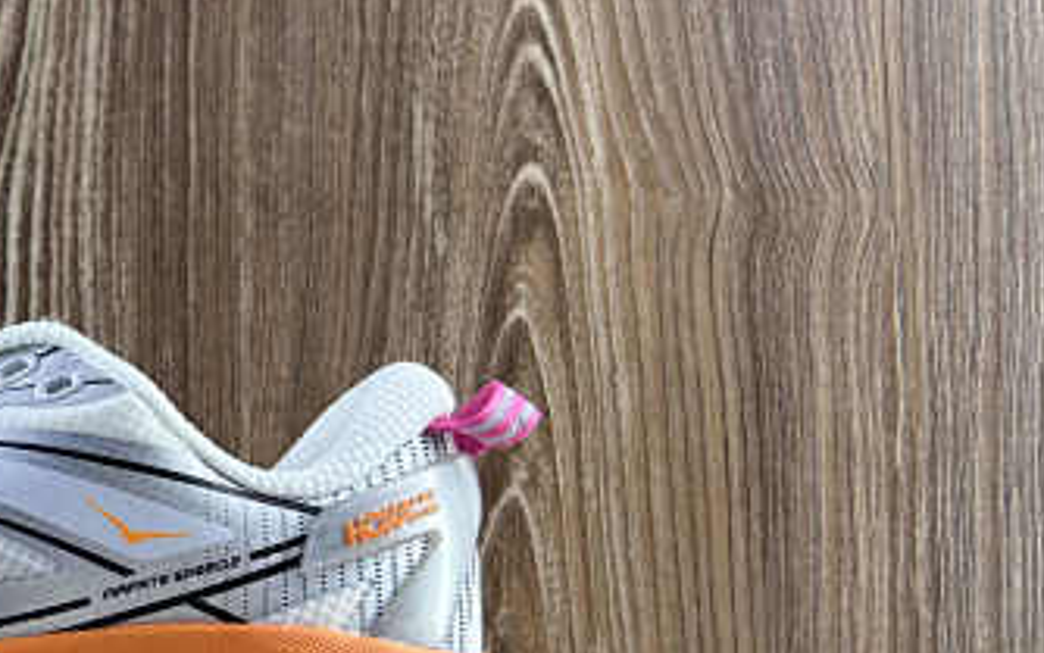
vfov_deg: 19.5
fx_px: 1878
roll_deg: -0.4
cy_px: 525
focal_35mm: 66
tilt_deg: +2.6
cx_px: -122
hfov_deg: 28.1
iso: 40
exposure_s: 1/174
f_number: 1.5
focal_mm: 5.7
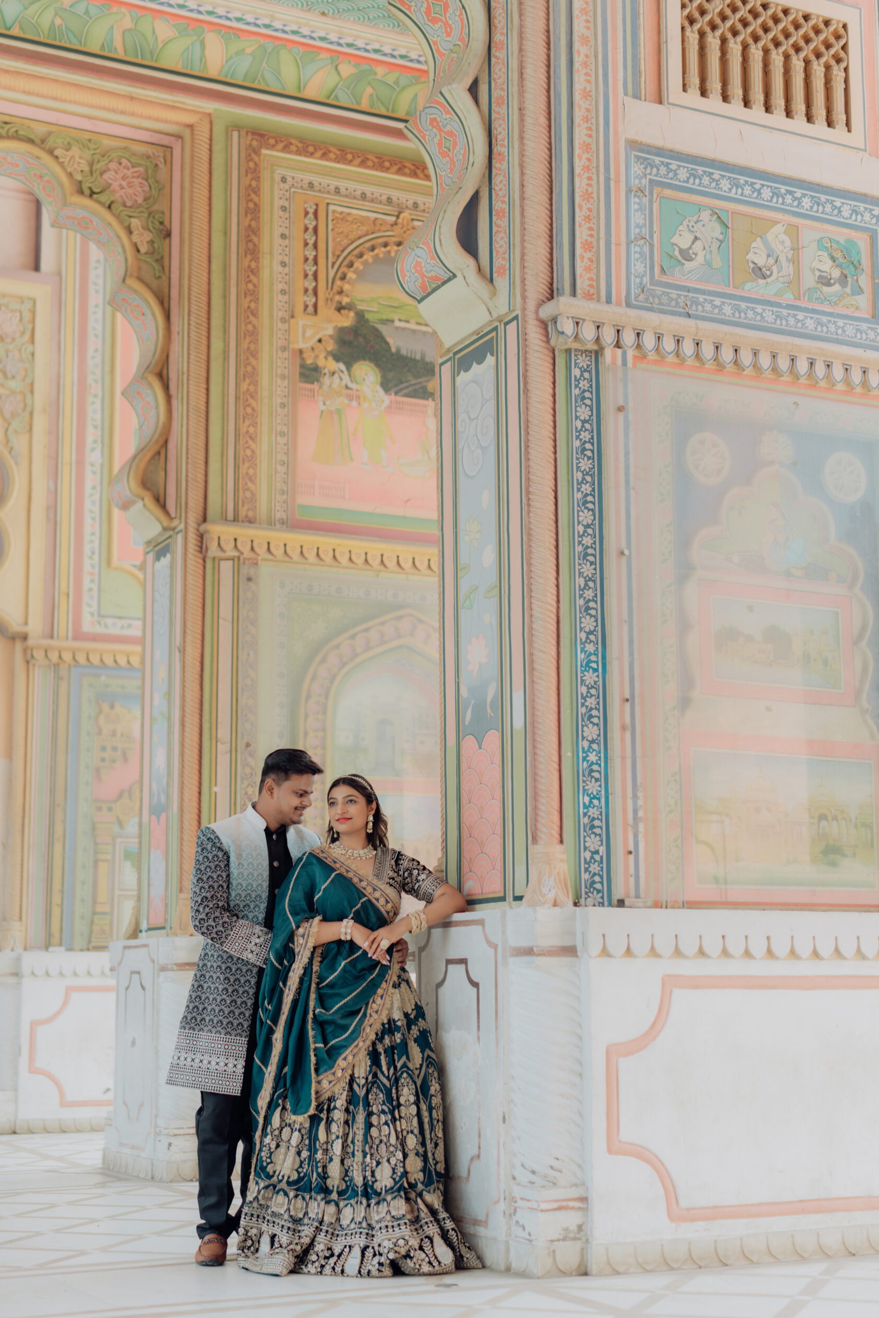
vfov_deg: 38.9
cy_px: 660
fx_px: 1867
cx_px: 438
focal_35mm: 51
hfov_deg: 26.5
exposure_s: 1/400
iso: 125
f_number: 1.8
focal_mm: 50
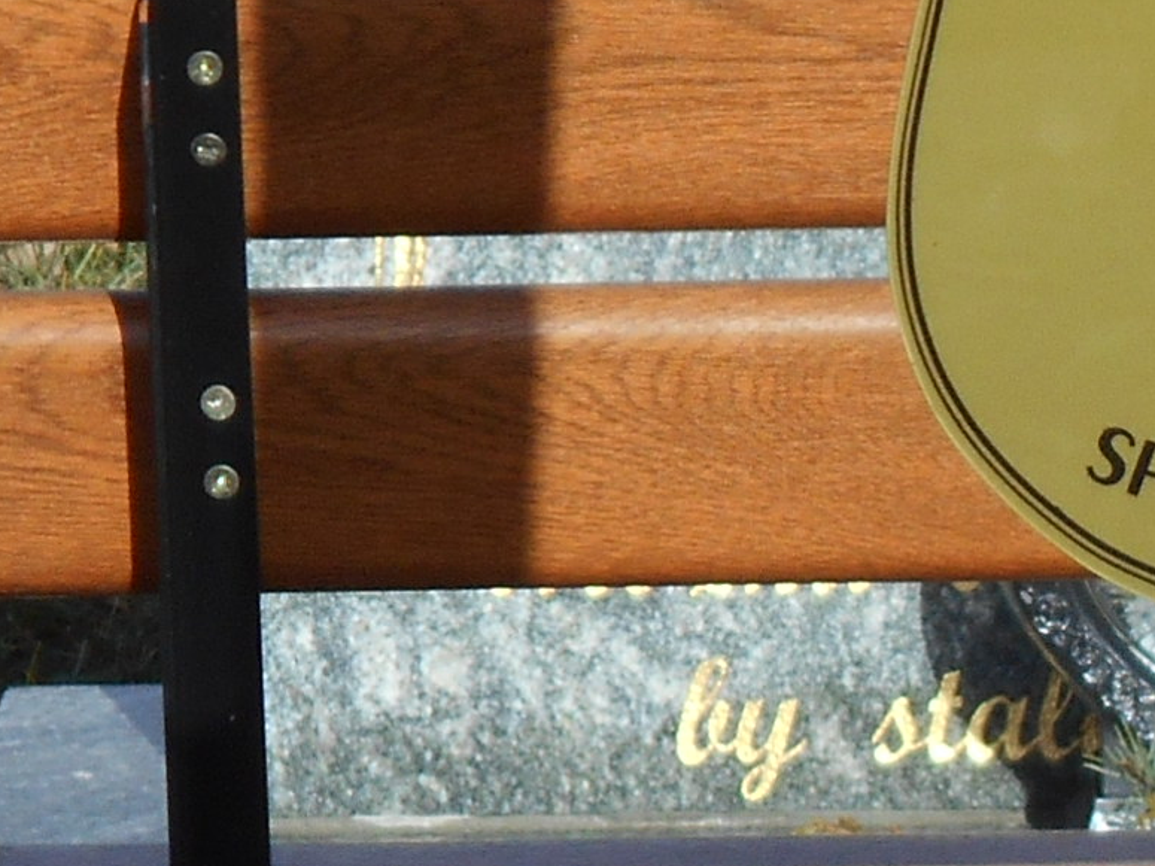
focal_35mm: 405
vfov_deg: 3.7
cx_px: 1377
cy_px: 865
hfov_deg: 4.9
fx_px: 13511
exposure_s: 1/320
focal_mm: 15.4
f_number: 6.3
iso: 80
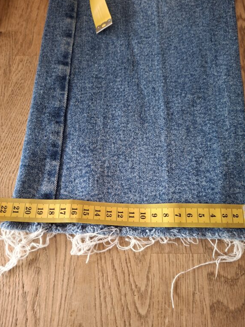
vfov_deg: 71.6
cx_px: 125
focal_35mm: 24
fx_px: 227
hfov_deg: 56.8
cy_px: 166
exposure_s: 1/50
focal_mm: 5.54
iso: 320
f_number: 1.8
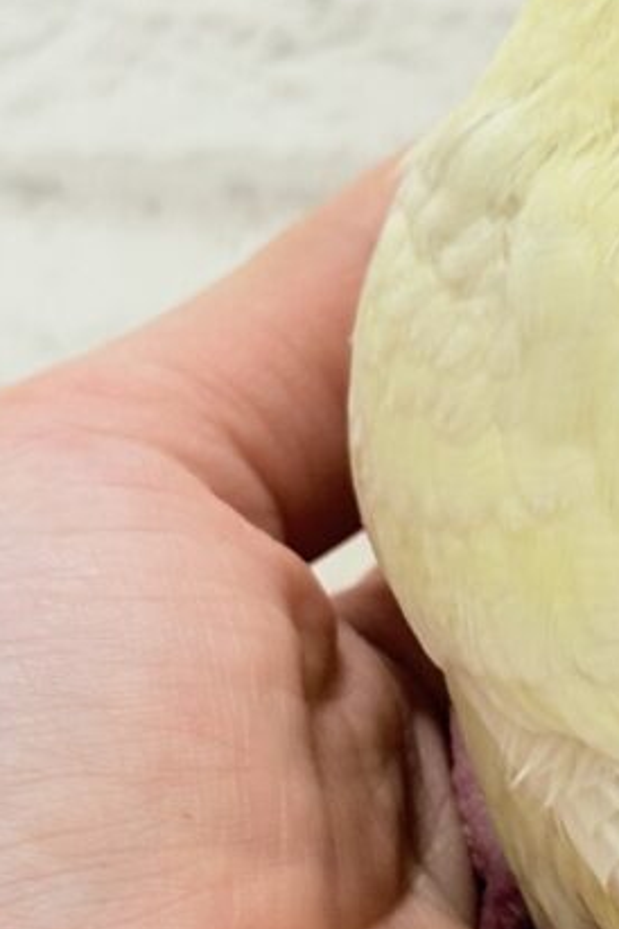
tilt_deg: -3.7
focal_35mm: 158
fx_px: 4075
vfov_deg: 13.0
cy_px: 391
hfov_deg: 8.5
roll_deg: +1.8
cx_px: 865
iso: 40
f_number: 1.6
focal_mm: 5.96
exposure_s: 1/50
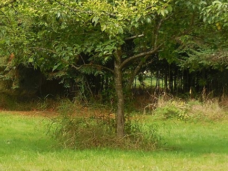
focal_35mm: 122
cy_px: 95
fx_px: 804
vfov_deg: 12.2
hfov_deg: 16.0
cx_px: 46
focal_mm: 5.9
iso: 125
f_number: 3.7
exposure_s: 1/200
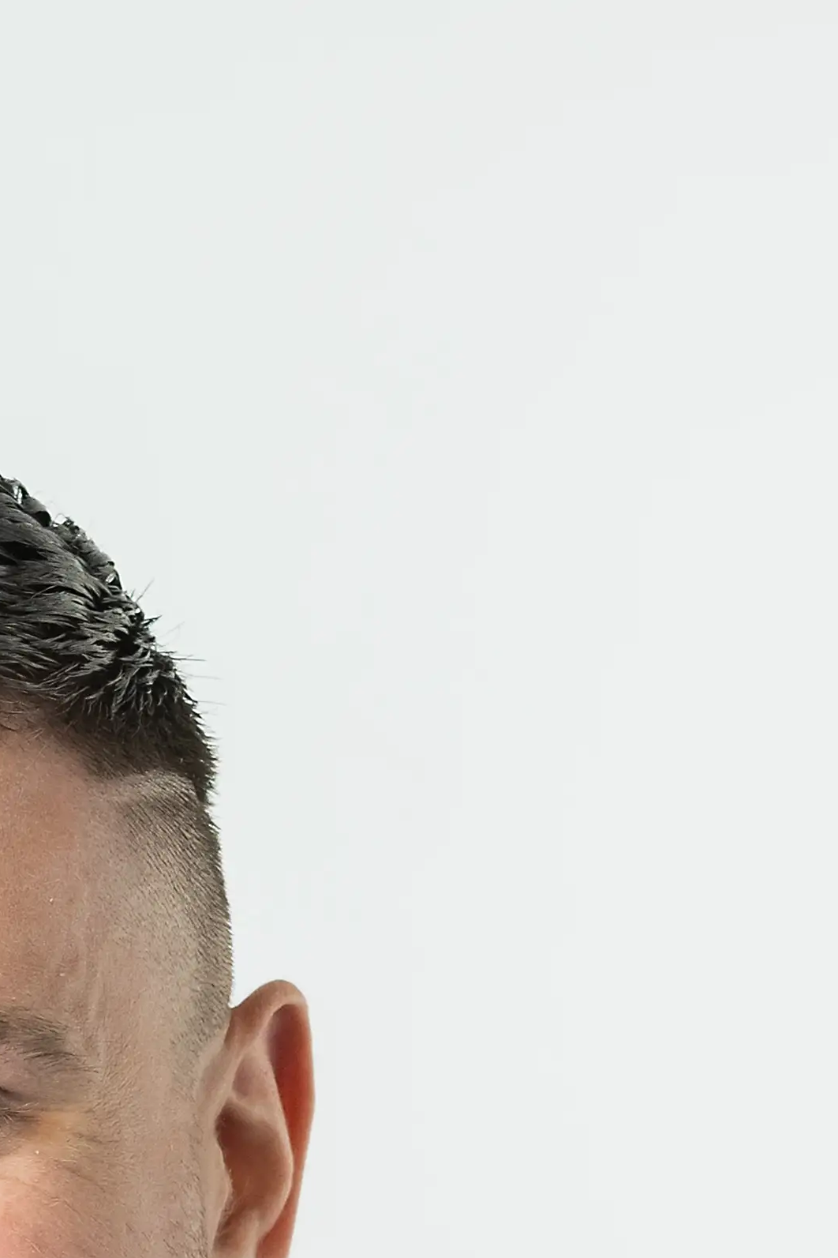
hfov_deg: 4.5
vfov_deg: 6.7
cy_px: 1737
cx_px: -181
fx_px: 10614
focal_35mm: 304
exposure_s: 1/80
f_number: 4.5
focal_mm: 55
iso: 400
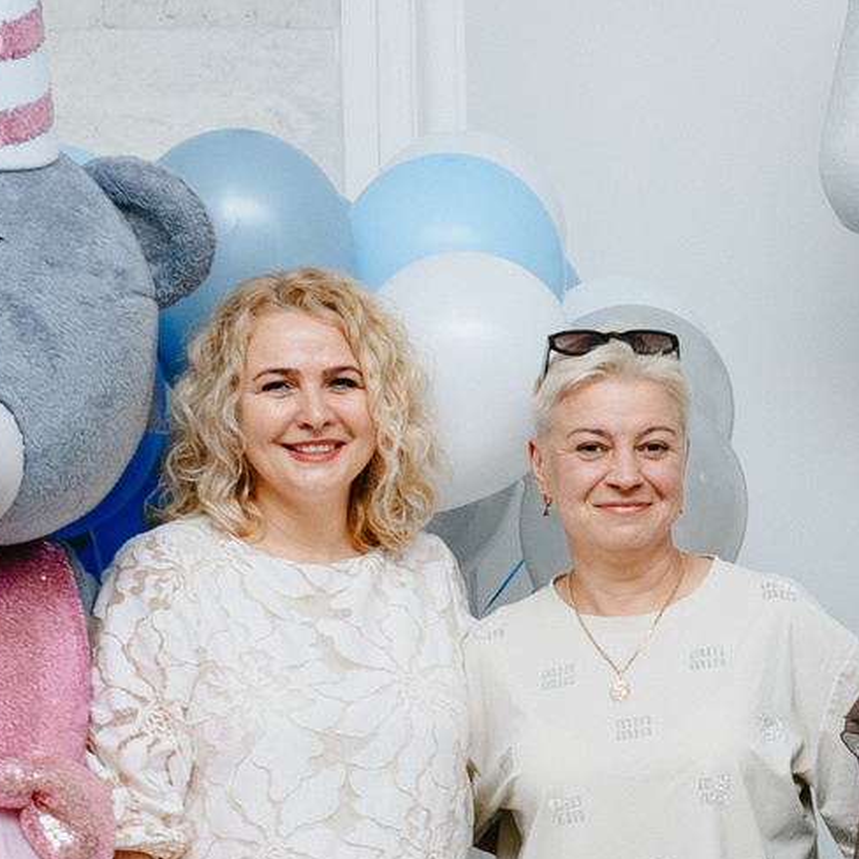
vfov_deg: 14.0
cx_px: 1019
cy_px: 796
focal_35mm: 123
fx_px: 3453
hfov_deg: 13.8
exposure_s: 1/160
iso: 400
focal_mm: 24
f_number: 4
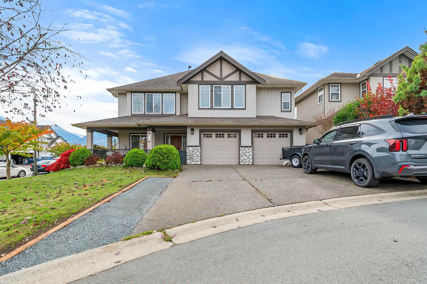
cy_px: 142
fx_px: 178
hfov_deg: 100.4
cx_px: 214
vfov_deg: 77.3
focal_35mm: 15
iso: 320
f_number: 9
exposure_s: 1/500
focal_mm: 10
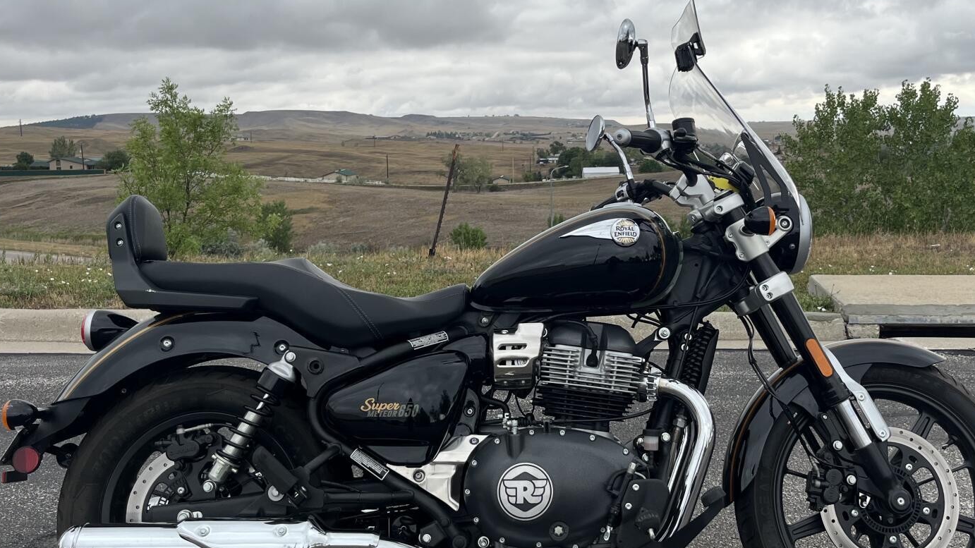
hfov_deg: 49.2
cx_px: 560
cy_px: 241
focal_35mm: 41
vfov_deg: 29.0
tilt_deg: -7.4
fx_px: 1060
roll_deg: +0.4
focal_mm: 5.1
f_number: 1.6
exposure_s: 1/1623
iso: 50
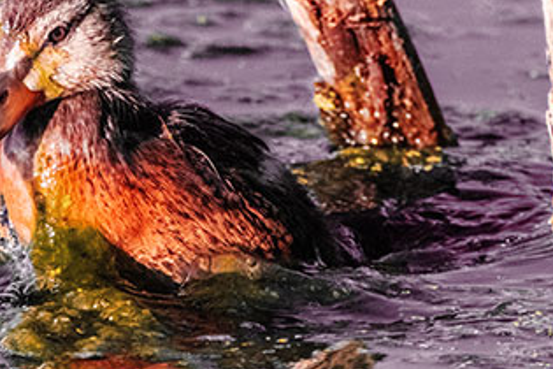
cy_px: 206
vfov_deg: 1.0
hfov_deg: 1.5
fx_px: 20705
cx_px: 283
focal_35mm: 1348
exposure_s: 1/4000
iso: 6400
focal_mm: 850
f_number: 12
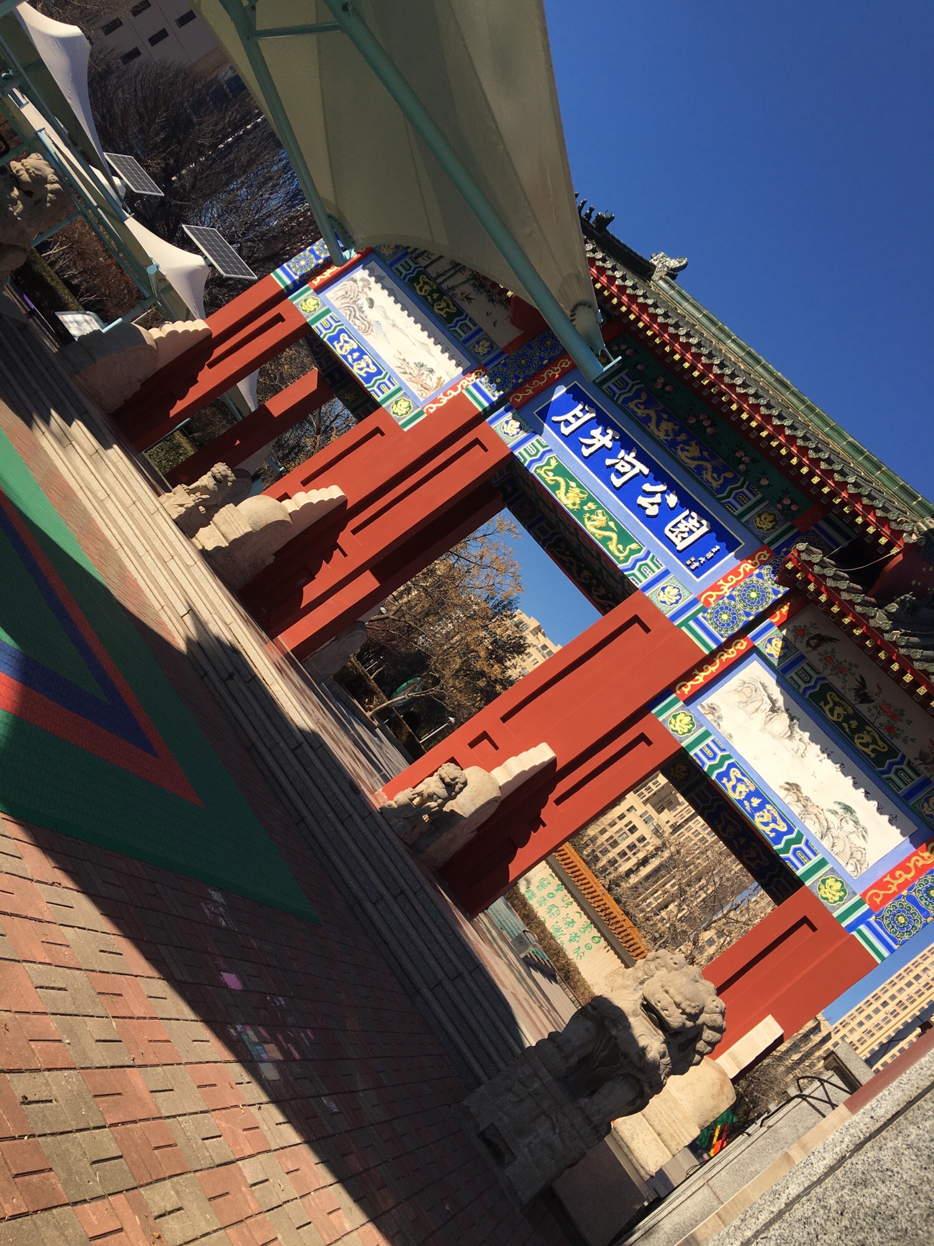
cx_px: 467
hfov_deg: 48.2
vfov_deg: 61.7
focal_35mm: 29
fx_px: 1043
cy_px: 623
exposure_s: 1/1748
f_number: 2.2
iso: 25
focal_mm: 4.15
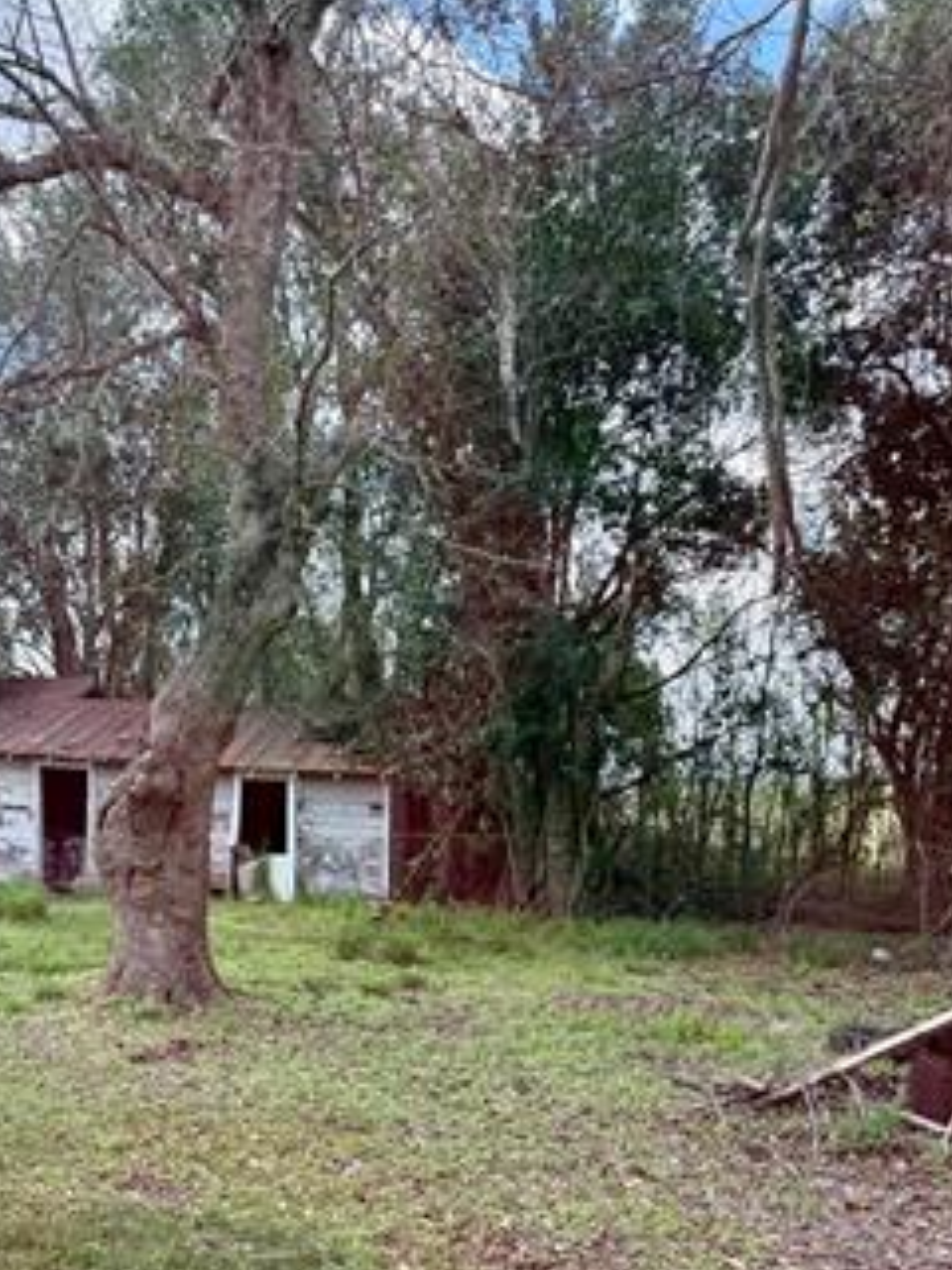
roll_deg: -1.9
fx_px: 1320
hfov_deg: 39.2
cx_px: 313
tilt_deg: -6.0
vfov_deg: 49.6
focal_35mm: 36
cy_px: 933
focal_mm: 6.76
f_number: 1.78
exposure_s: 1/689
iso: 100
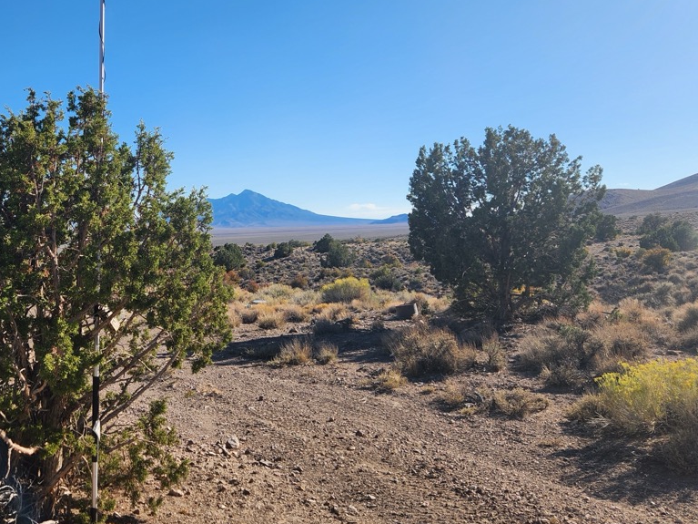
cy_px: 185
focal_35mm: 36
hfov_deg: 50.1
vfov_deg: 39.3
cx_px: 210
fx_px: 726
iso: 20
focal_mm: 5.4
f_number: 1.8
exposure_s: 1/1672
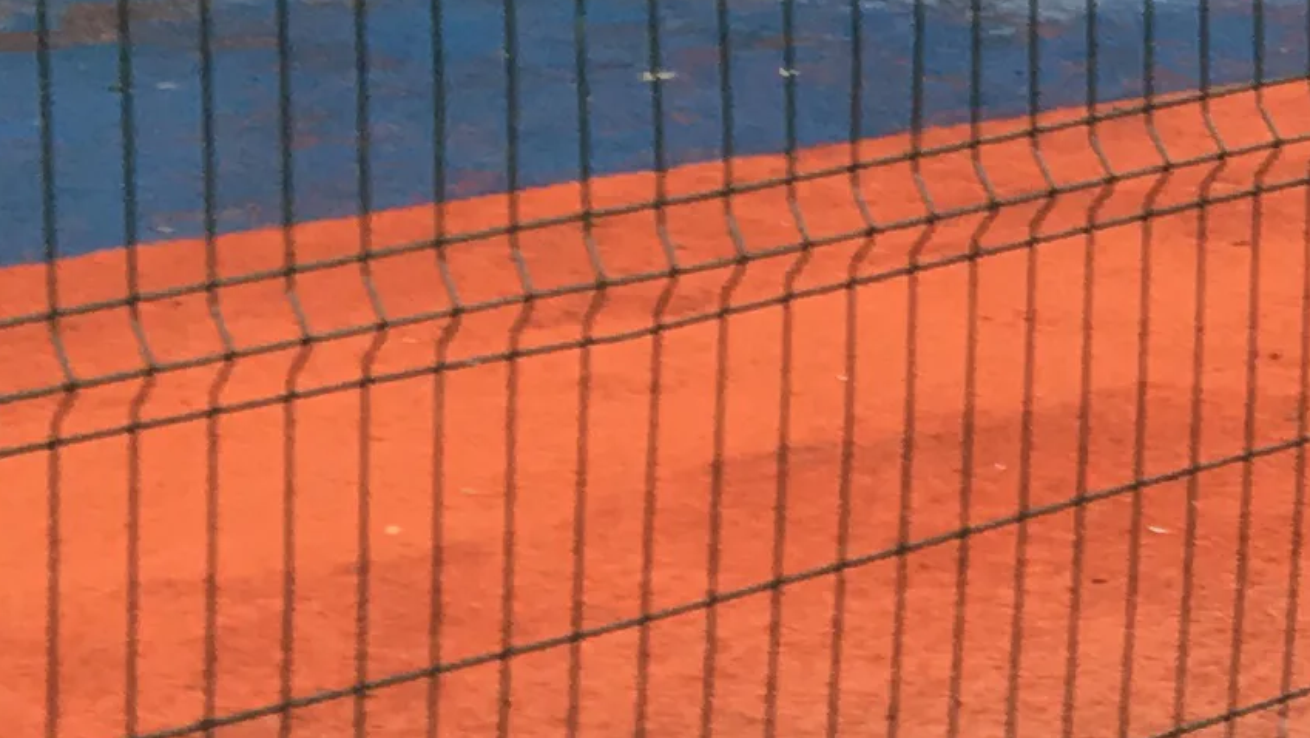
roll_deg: +0.7
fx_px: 5212
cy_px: -699
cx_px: 2797
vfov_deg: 7.8
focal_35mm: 150
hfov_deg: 12.3
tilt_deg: -2.7
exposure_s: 1/50
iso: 32
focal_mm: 4.15
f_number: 2.2
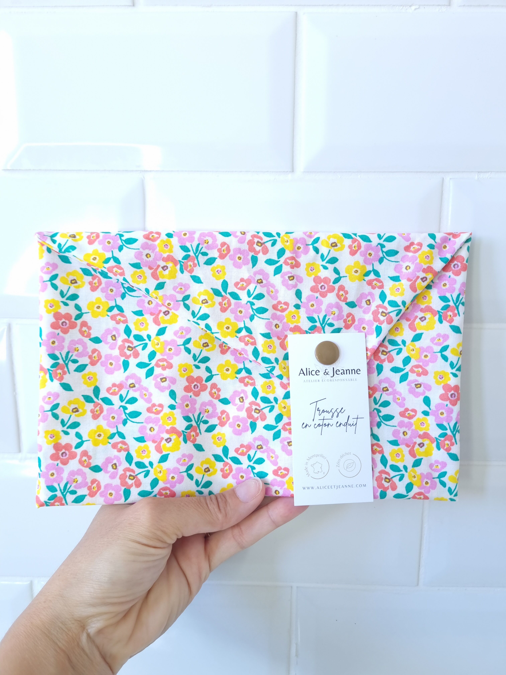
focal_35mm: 26
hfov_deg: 53.1
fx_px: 507
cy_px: 338
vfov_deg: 67.3
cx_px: 253
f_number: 1.8
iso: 100
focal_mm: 5.4
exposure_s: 1/30
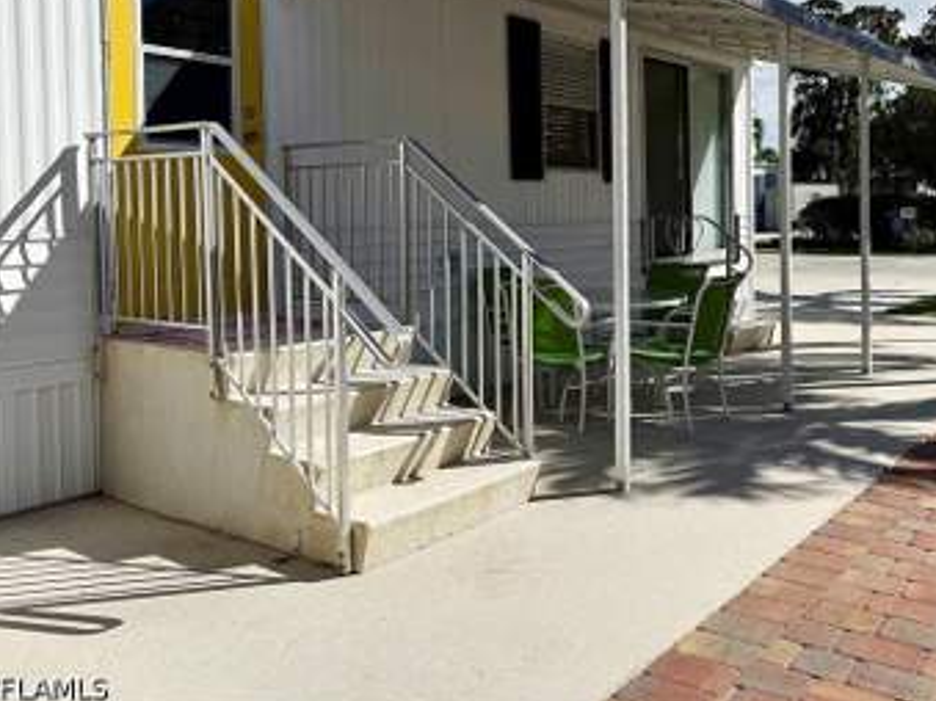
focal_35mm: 34
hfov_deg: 53.1
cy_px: 213
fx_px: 919
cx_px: 607
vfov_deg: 41.0
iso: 80
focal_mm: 6.76
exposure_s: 1/8130
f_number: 1.78
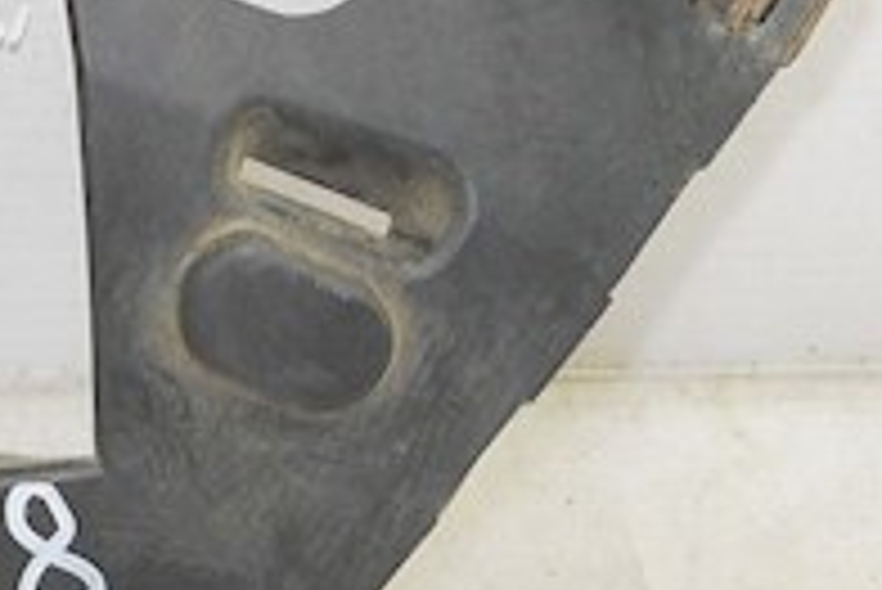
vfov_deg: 9.8
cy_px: -108
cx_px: -148
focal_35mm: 139
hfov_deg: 14.3
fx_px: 3408
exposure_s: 1/30
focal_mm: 6.72
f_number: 3.1
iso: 125
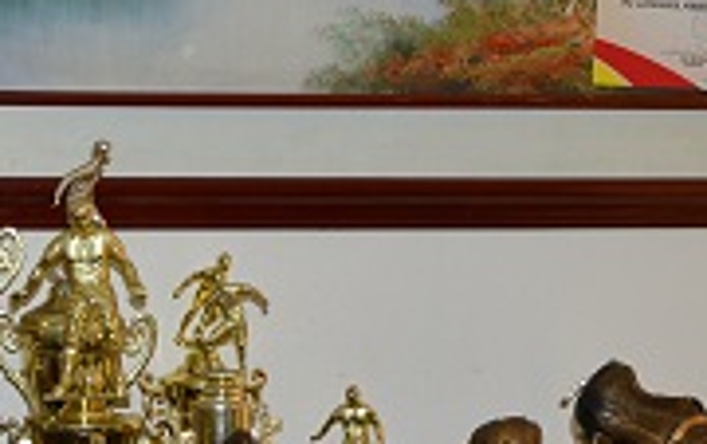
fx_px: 2334
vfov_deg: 10.9
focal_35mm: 121
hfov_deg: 16.7
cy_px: 181
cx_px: -75
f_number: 3.8
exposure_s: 1/60
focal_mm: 22
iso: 200
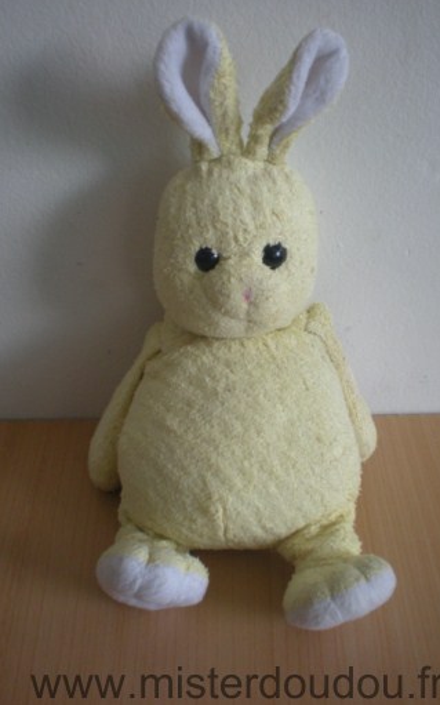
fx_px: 787
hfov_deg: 31.2
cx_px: 236
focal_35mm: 41
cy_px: 352
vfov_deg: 48.2
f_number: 3.1
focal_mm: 6.3
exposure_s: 1/49
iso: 200
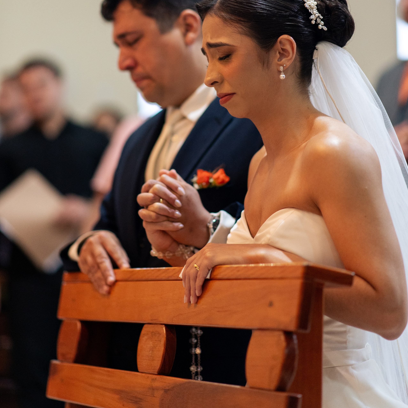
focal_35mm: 109
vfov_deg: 15.9
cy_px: 108
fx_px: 1453
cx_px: 205
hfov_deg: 16.0
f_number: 2
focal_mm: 85
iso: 2500
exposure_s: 1/320
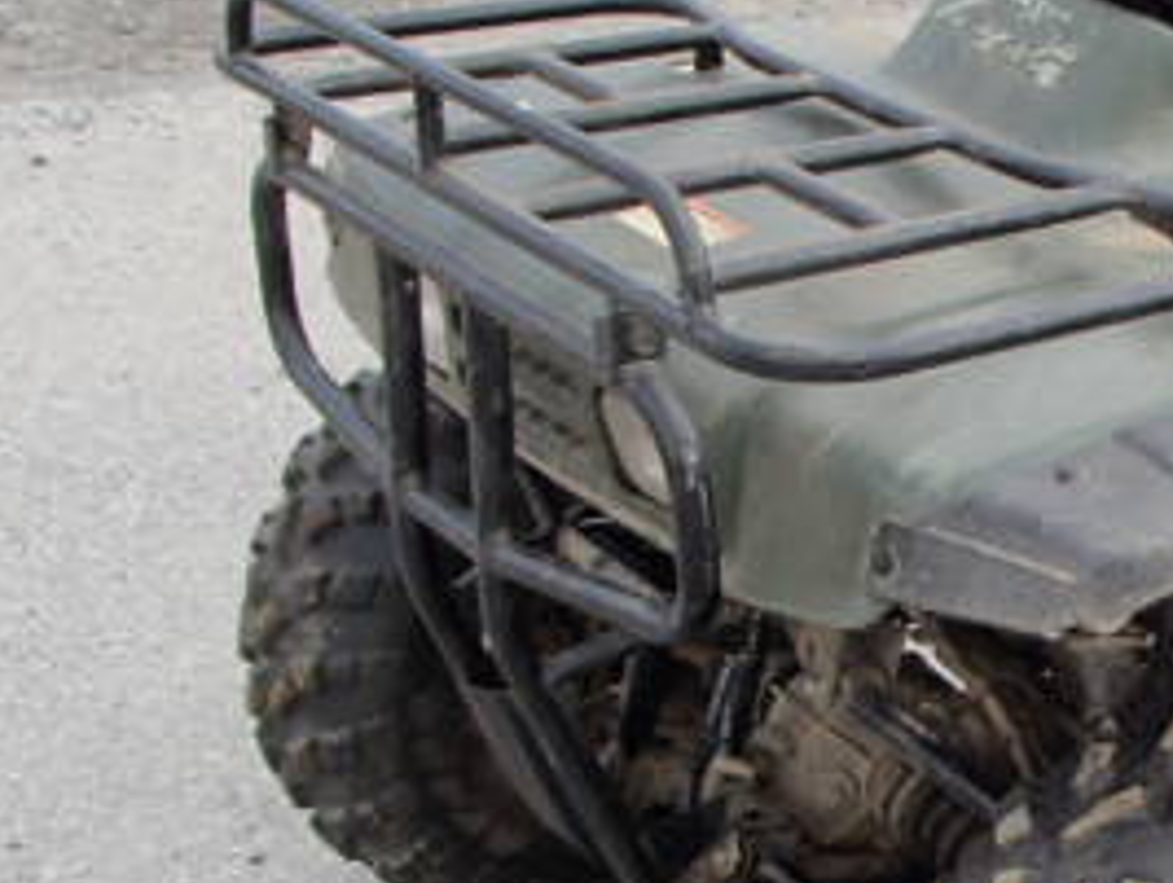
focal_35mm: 67
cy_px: 633
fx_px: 2273
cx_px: 1287
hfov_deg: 26.6
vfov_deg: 21.8
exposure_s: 1/200
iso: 100
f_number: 3.9
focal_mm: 5
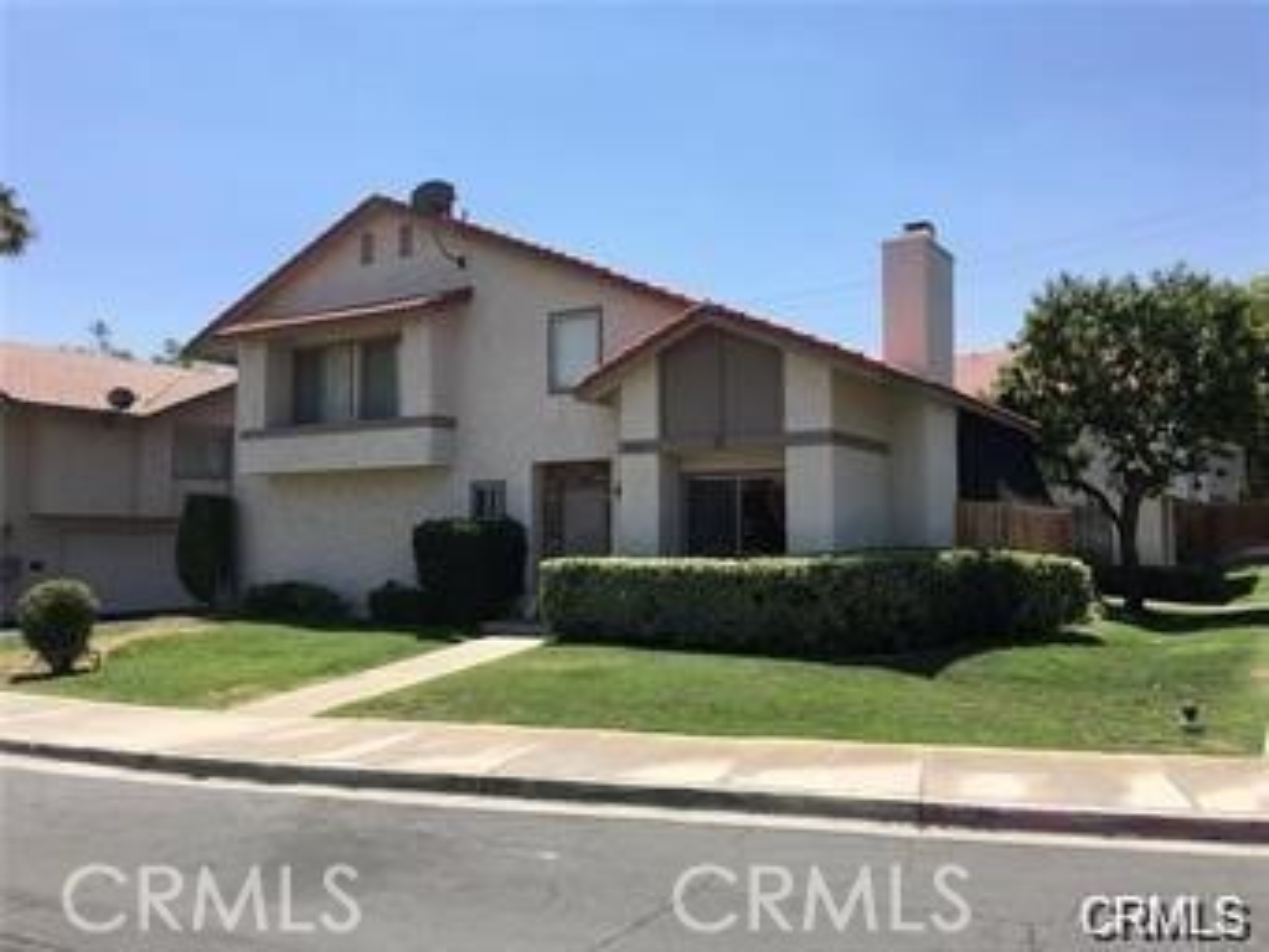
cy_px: 476
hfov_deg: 61.6
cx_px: 634
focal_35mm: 29
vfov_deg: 48.3
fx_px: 1063
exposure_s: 1/1202
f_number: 2.2
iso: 25
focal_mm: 4.15
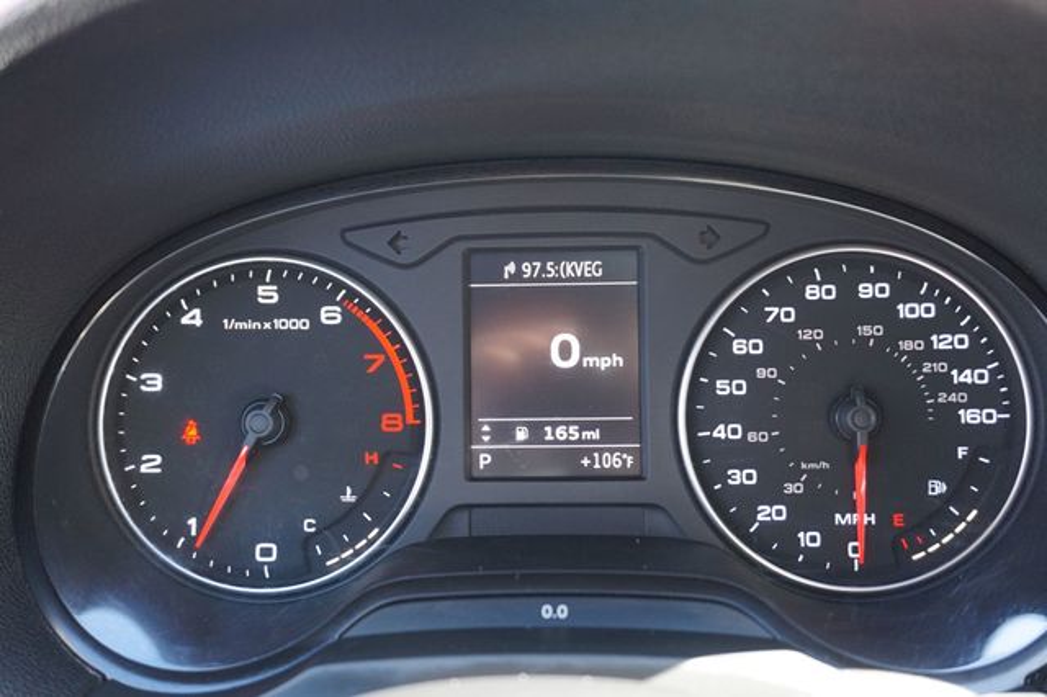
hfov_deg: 59.5
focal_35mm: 32
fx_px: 916
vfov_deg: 41.7
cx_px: 524
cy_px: 348
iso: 800
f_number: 4
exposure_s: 1/60
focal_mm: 21
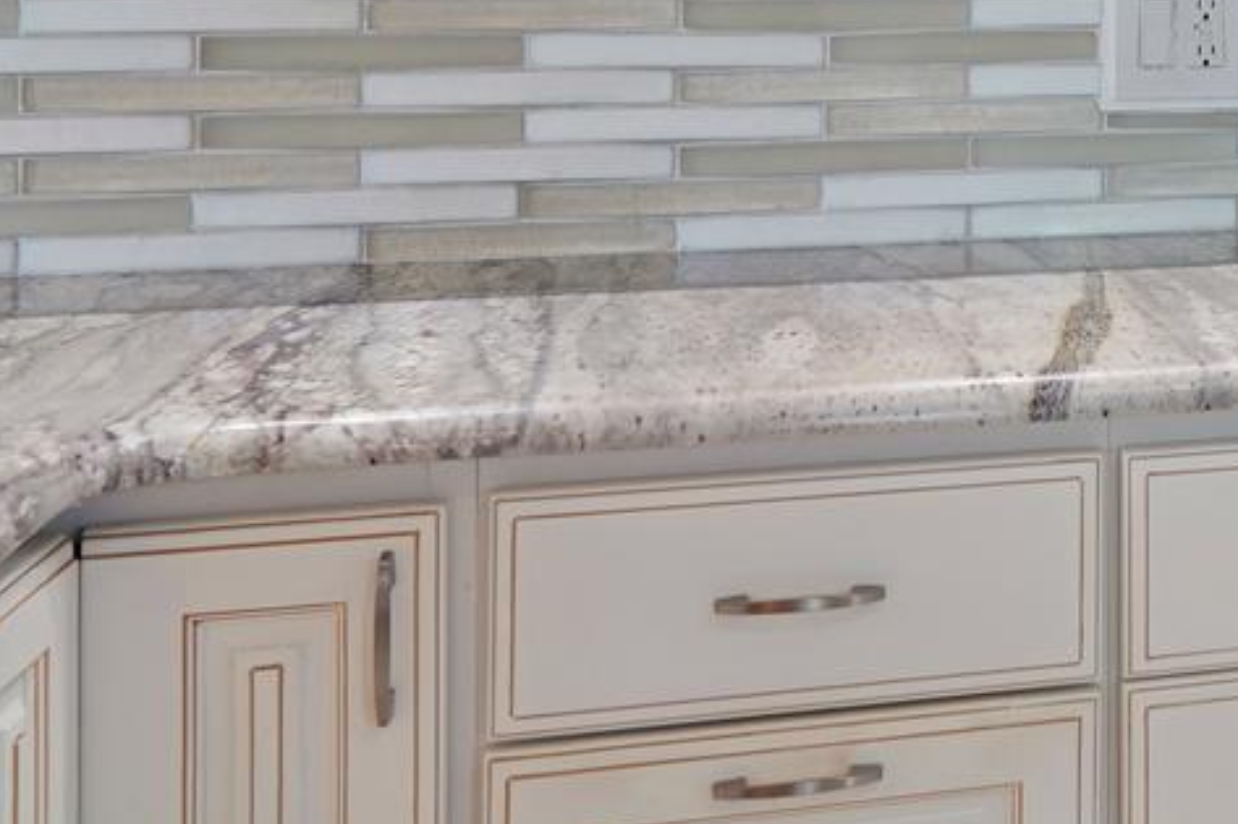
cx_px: 1568
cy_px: -81
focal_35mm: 65
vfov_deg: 20.0
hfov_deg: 26.7
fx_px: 2234
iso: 160
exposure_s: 1/30
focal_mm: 10
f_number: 2.8
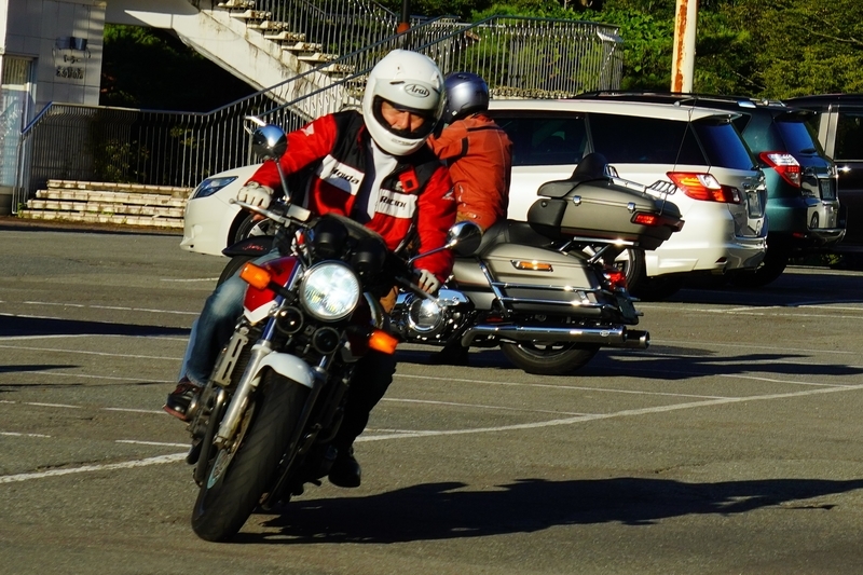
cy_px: 288
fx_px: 1845
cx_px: 432
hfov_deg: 26.3
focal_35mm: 77
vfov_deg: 17.7
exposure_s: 1/400
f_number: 8
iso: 200
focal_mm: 77
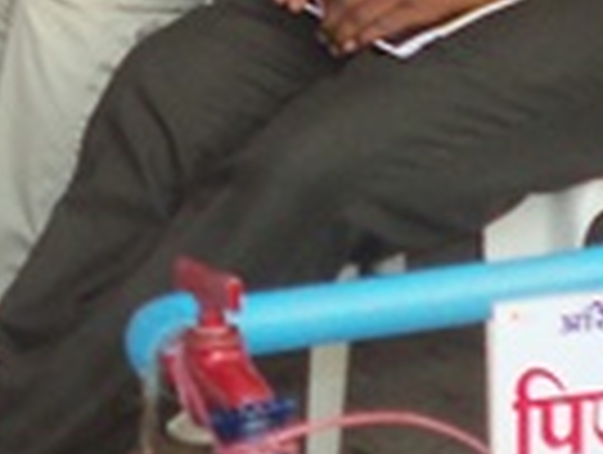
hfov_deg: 10.4
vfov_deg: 7.4
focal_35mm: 185
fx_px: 3228
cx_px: -216
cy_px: -717
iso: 80
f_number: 2.9
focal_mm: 5.7
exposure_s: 1/60
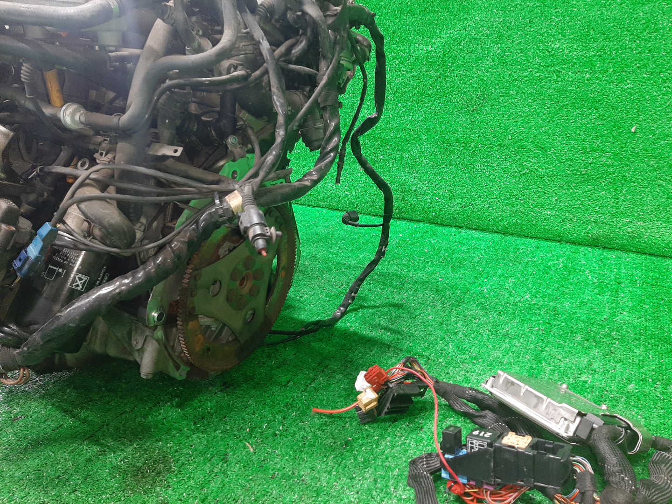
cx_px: 336
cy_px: 252
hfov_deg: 67.3
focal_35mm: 26
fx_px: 505
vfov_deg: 53.1
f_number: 1.7
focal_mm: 3.93
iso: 165
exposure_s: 1/25
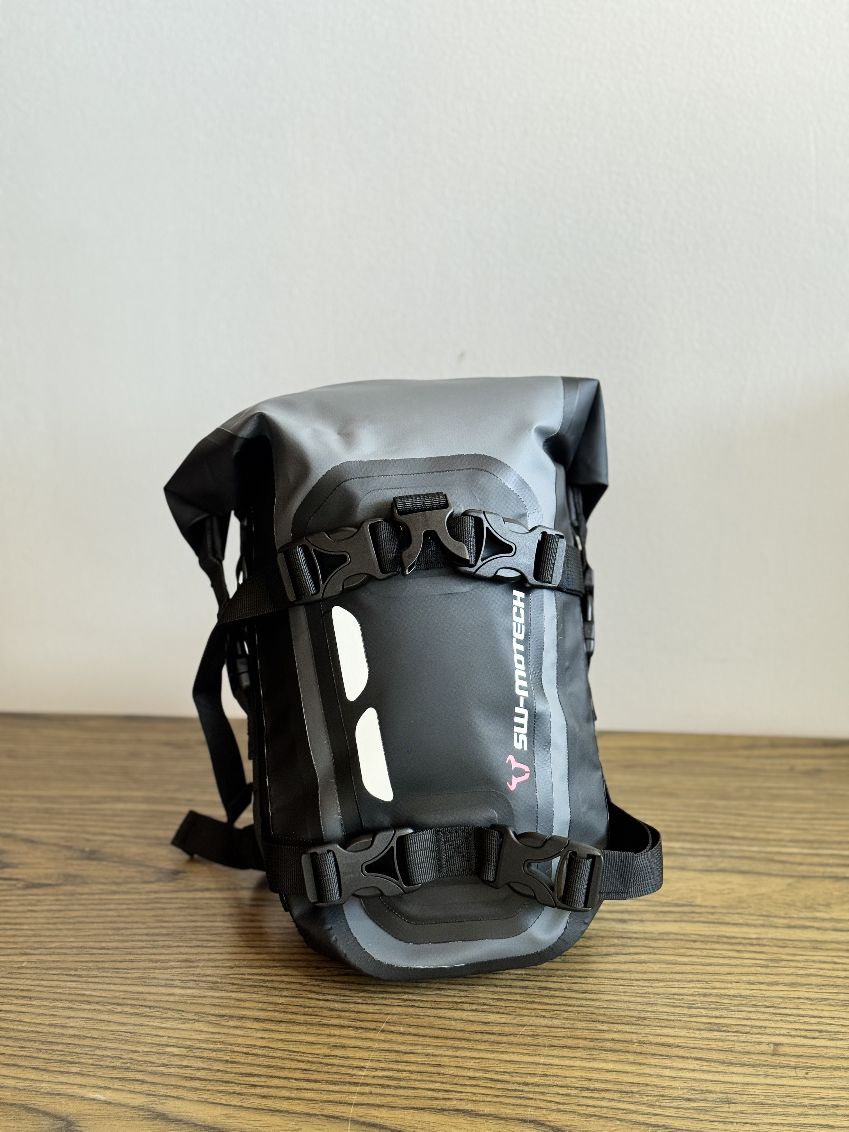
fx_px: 1570
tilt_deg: -20.0
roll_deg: +0.4
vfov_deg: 39.7
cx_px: 424
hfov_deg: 30.3
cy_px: 566
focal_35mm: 48
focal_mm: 6.76
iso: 160
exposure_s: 1/60
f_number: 1.78
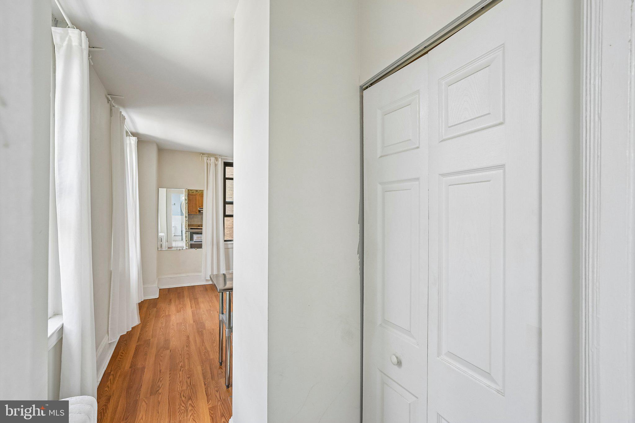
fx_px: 282
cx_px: 318
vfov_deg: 73.7
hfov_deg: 96.7
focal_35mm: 16
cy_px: 212
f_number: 8
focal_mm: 16
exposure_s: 1/15
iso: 200
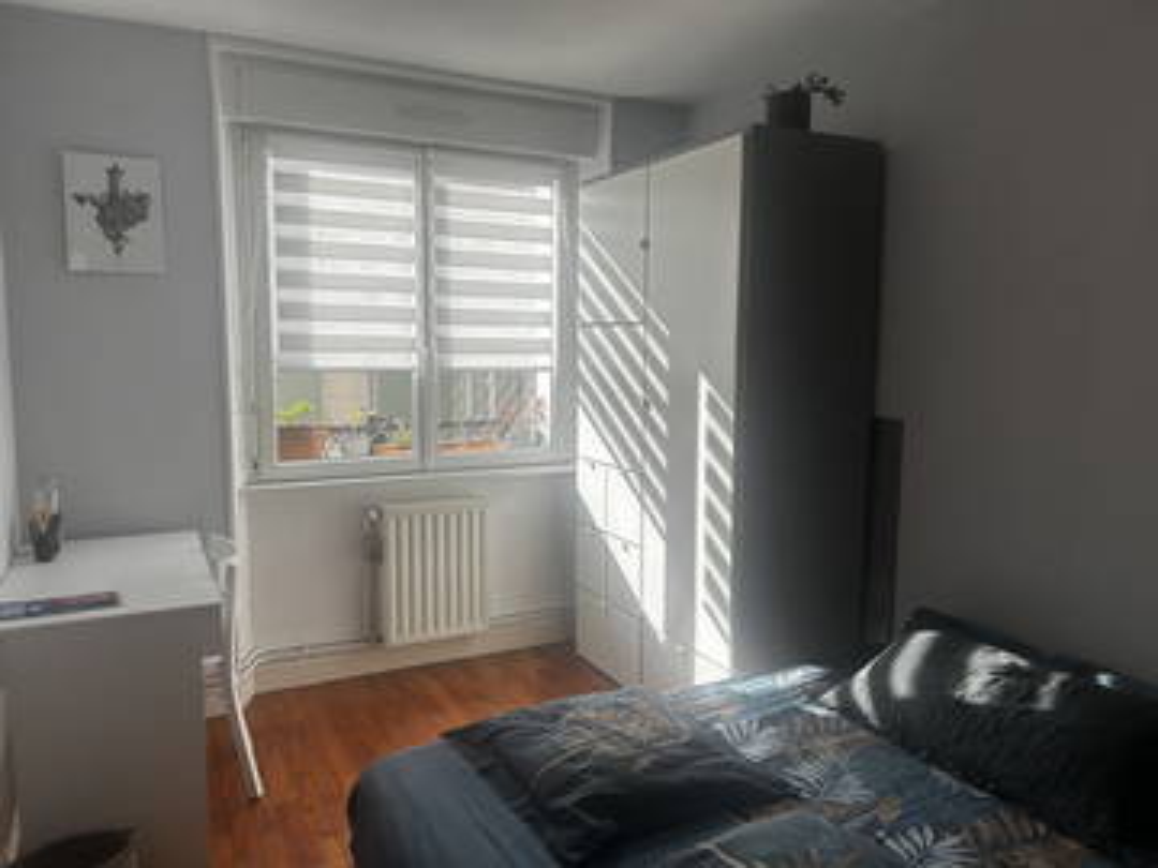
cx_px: 579
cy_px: 434
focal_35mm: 26
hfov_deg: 67.3
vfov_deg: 53.1
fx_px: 870
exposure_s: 1/1048
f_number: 1.5
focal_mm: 5.7
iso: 50
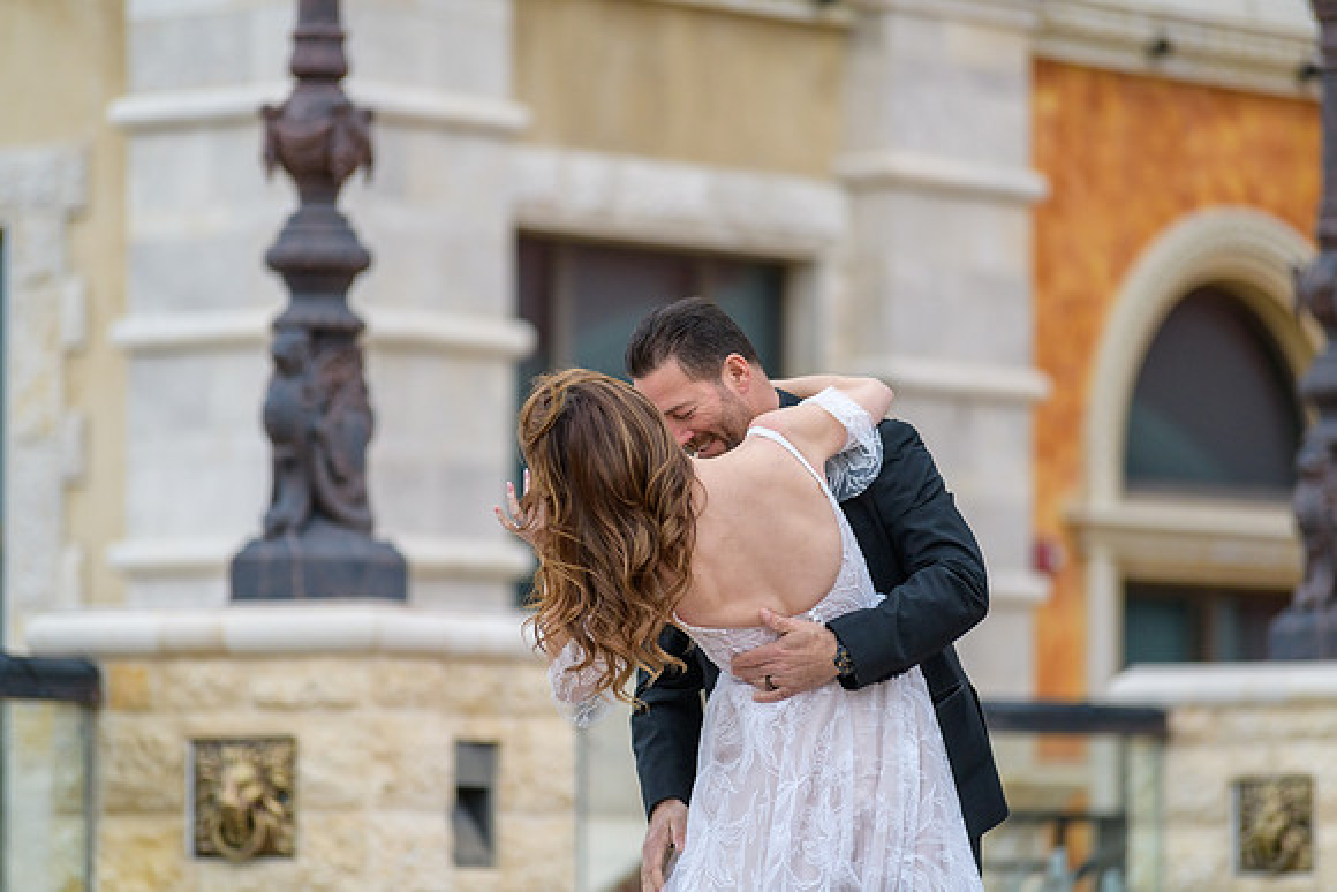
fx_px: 7429
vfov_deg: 6.9
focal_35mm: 200
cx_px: 668
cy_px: 446
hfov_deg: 10.3
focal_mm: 200
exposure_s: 1/3200
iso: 400
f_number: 2.8
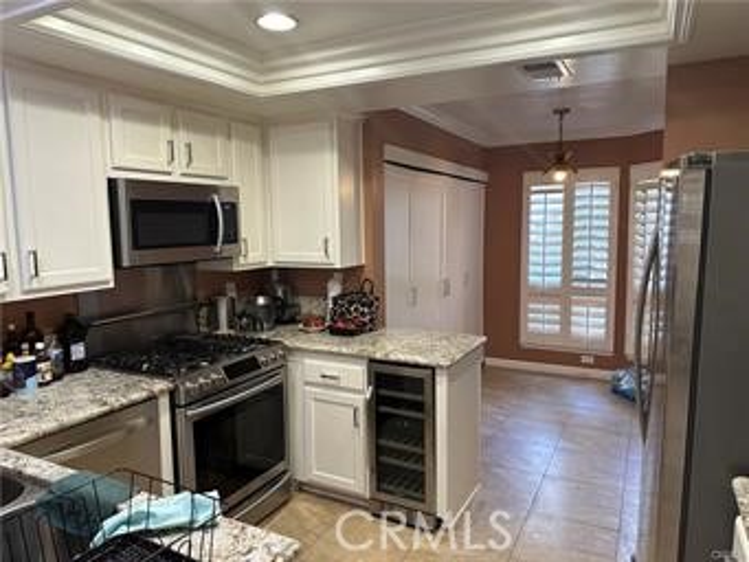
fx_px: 519
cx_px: 374
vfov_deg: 56.8
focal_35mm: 24
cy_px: 281
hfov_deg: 71.6
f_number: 1.78
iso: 160
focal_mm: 6.86
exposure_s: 1/120
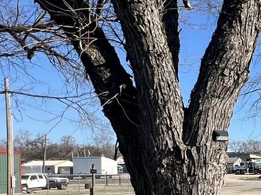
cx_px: 481
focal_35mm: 59
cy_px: 175
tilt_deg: -0.8
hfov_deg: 20.9
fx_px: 445
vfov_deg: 24.1
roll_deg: +1.3
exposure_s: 1/1309
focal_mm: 1.57
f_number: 1.8
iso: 32
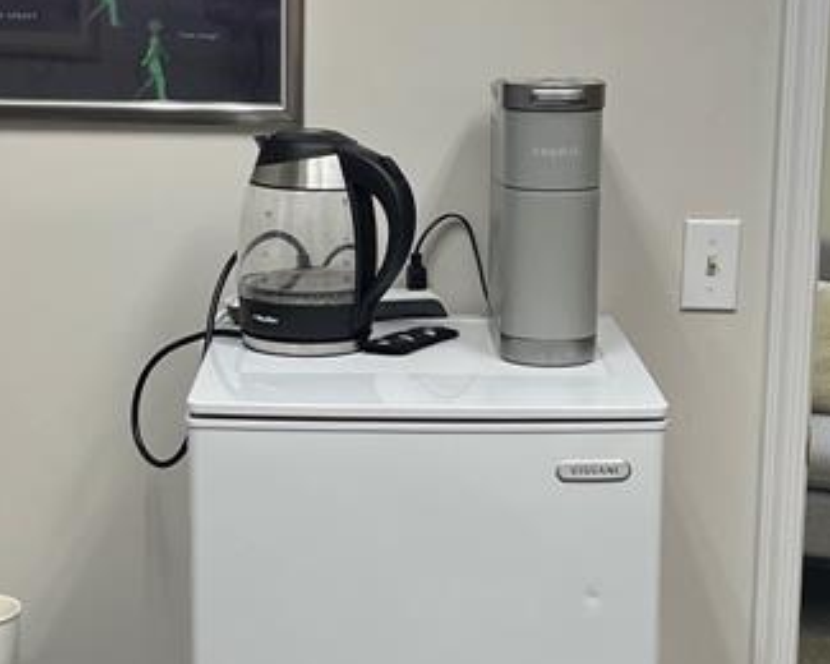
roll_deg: -0.4
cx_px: 398
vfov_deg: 19.2
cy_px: 312
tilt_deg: -11.3
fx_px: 1965
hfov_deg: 23.8
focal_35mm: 80
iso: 100
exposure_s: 1/120
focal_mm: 5.1
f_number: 1.6
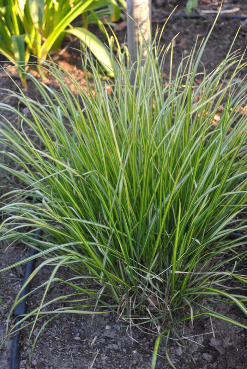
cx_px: 124
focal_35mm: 63
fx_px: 647
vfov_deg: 31.9
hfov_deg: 21.6
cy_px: 184
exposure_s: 1/40
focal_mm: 42
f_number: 5.3
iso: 200
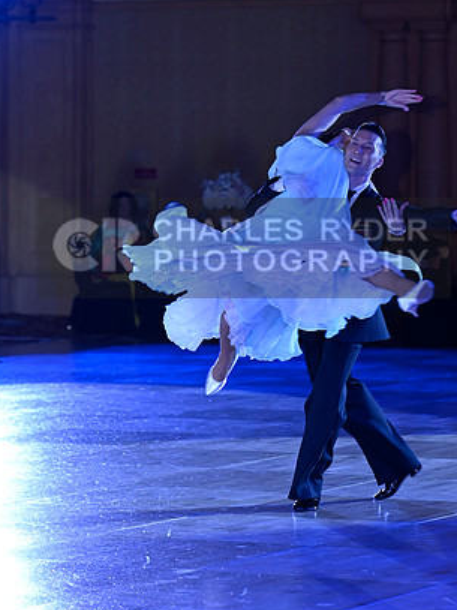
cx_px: 245
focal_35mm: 192
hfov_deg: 7.7
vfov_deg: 10.3
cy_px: 249
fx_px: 3381
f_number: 4
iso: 1600
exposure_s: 1/200
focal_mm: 140
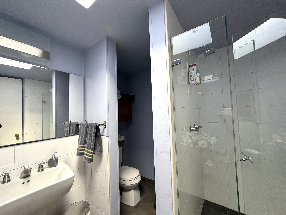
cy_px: 108
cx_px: 143
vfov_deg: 85.7
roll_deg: +3.0
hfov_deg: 102.1
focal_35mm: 14
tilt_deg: +2.8
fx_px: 116
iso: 320
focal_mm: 2.22
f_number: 2.2
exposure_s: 1/121
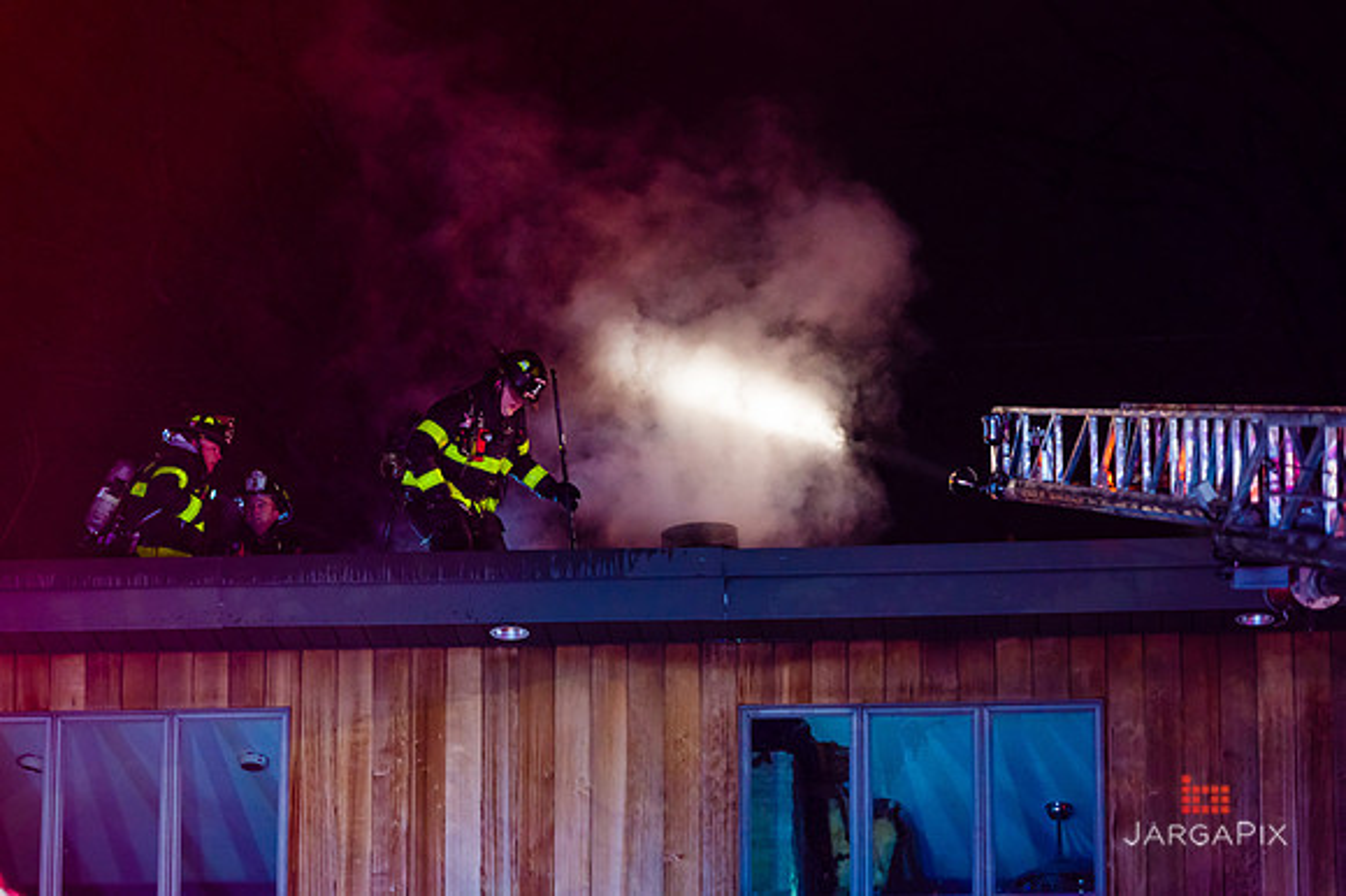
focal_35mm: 140
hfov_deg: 14.7
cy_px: 448
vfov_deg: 9.8
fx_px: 5231
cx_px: 673
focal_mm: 140
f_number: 3.2
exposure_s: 1/80
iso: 3200
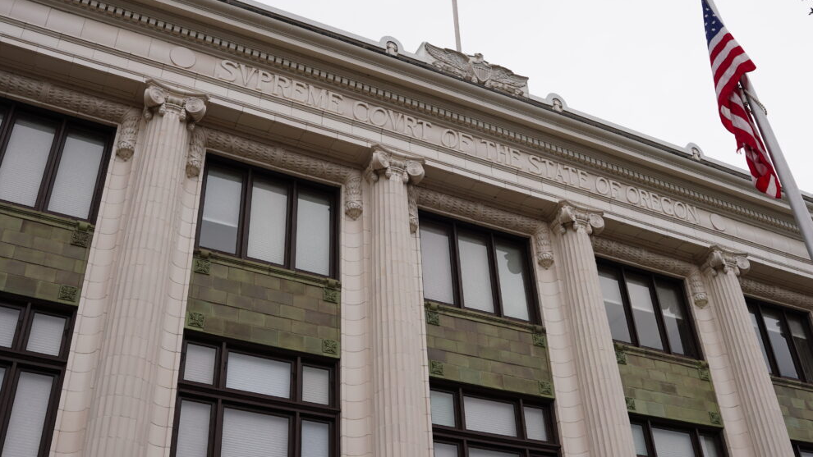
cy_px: 199
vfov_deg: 30.4
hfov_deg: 51.6
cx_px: 419
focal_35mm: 39
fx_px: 841
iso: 100
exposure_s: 1/320
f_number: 5.6
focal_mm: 24
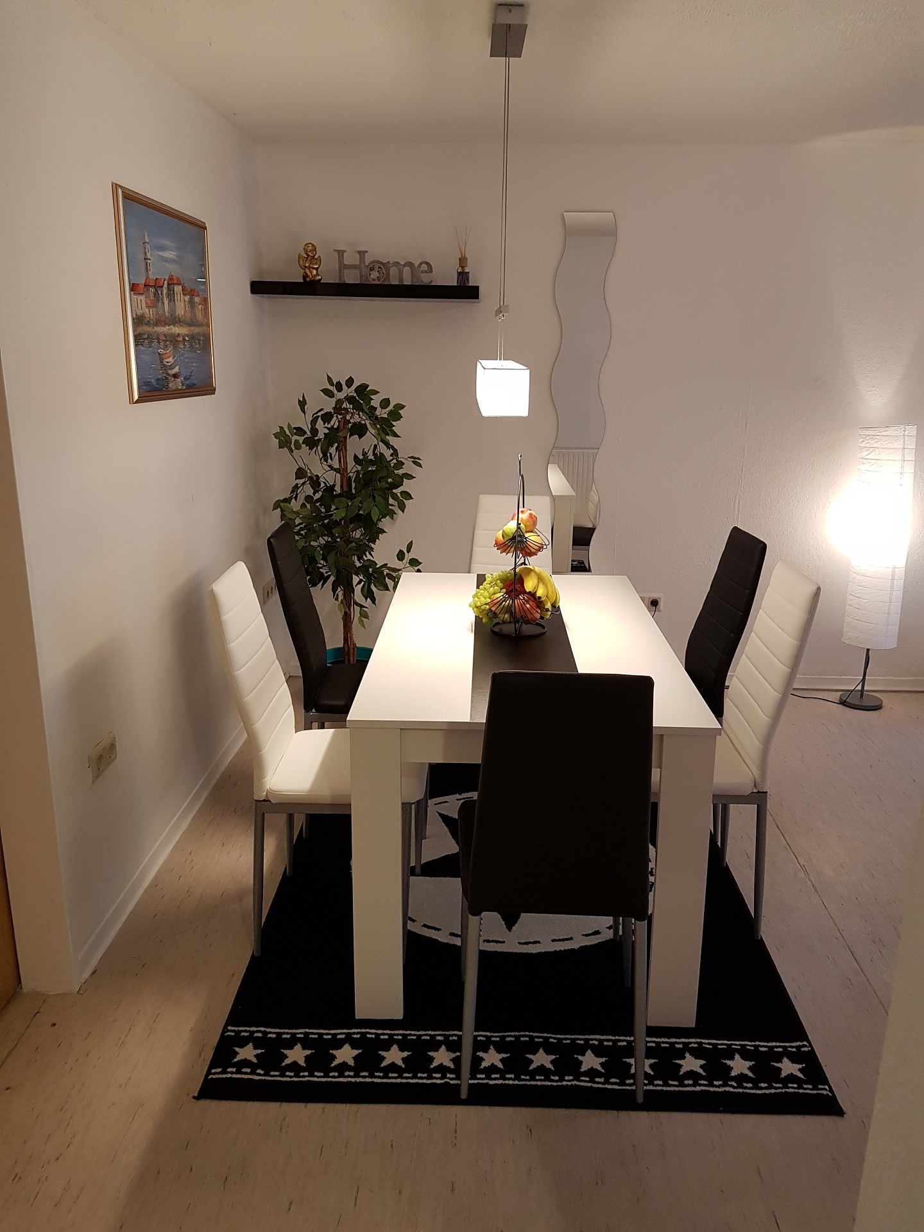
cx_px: 462
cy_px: 616
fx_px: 925
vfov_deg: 67.3
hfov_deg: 53.1
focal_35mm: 26
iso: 100
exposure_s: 1/50
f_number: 1.7
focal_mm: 4.2
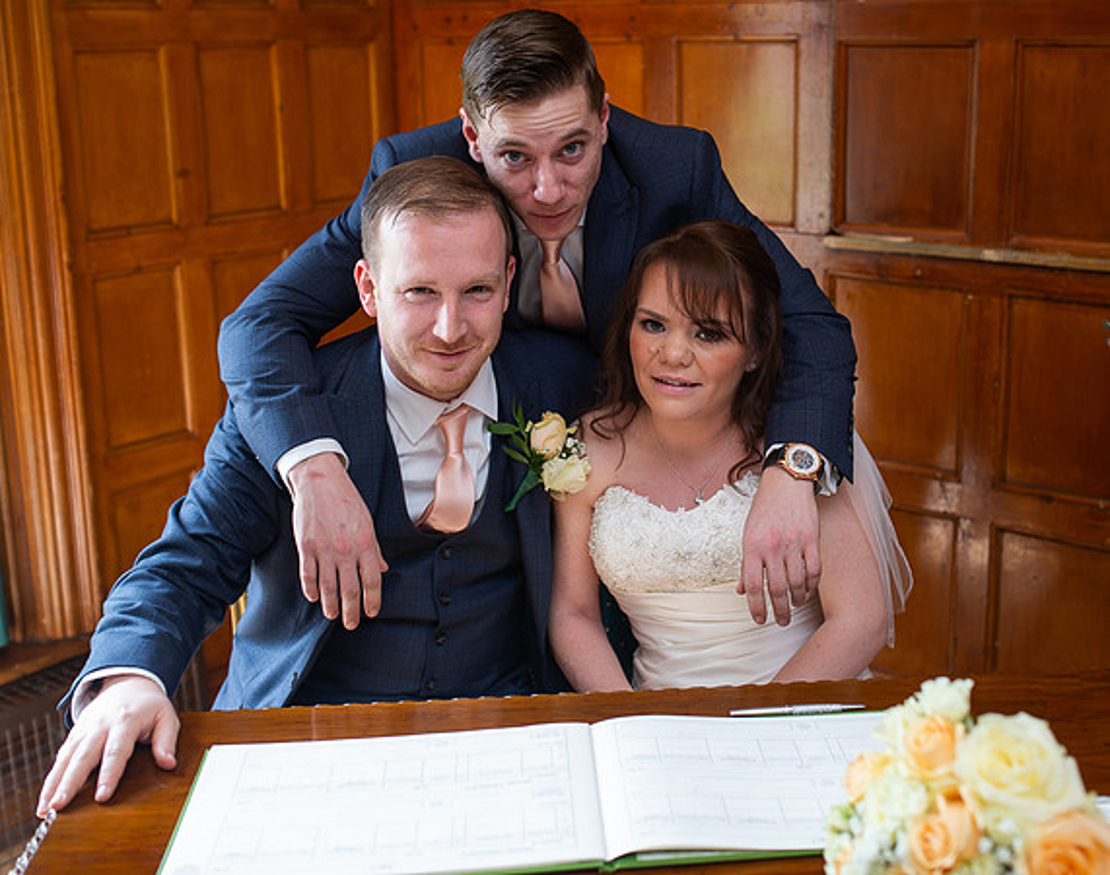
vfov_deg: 32.2
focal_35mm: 46
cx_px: 635
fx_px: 1512
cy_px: 368
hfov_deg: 40.2
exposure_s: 1/100
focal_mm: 35
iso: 160
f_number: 2.8
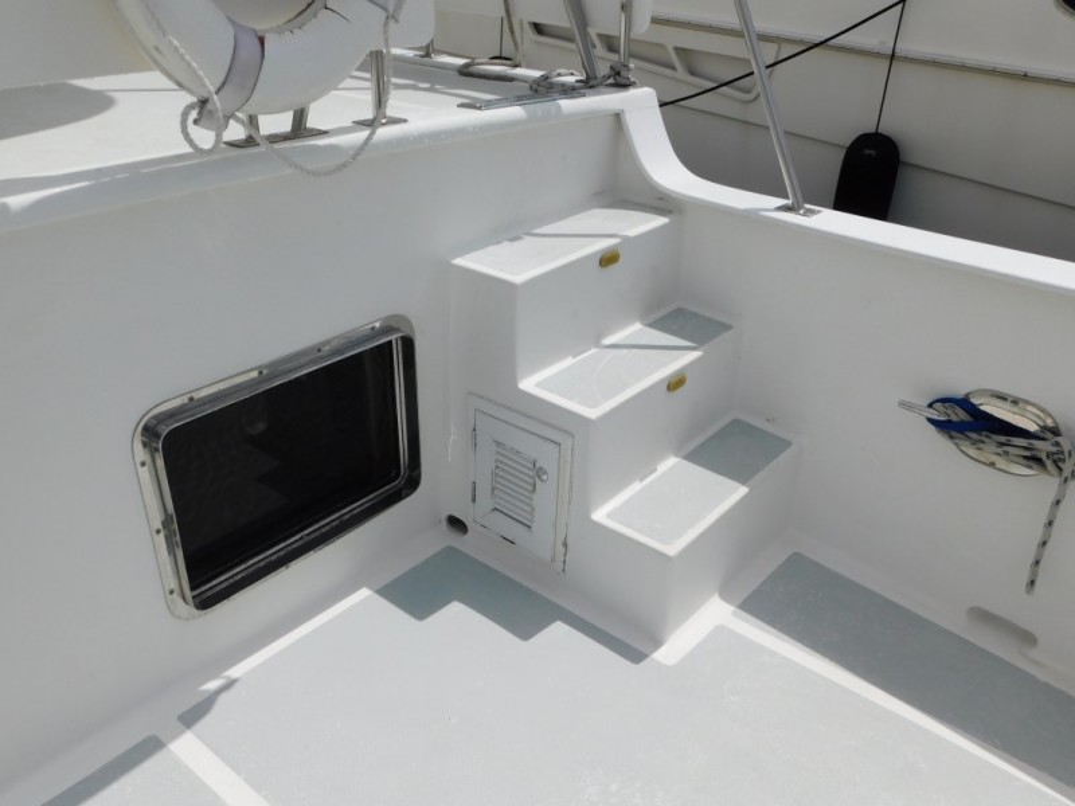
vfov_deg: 46.8
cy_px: 403
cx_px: 538
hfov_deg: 60.0
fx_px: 932
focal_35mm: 30
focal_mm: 5.3
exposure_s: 1/1500
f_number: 6.4
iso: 125
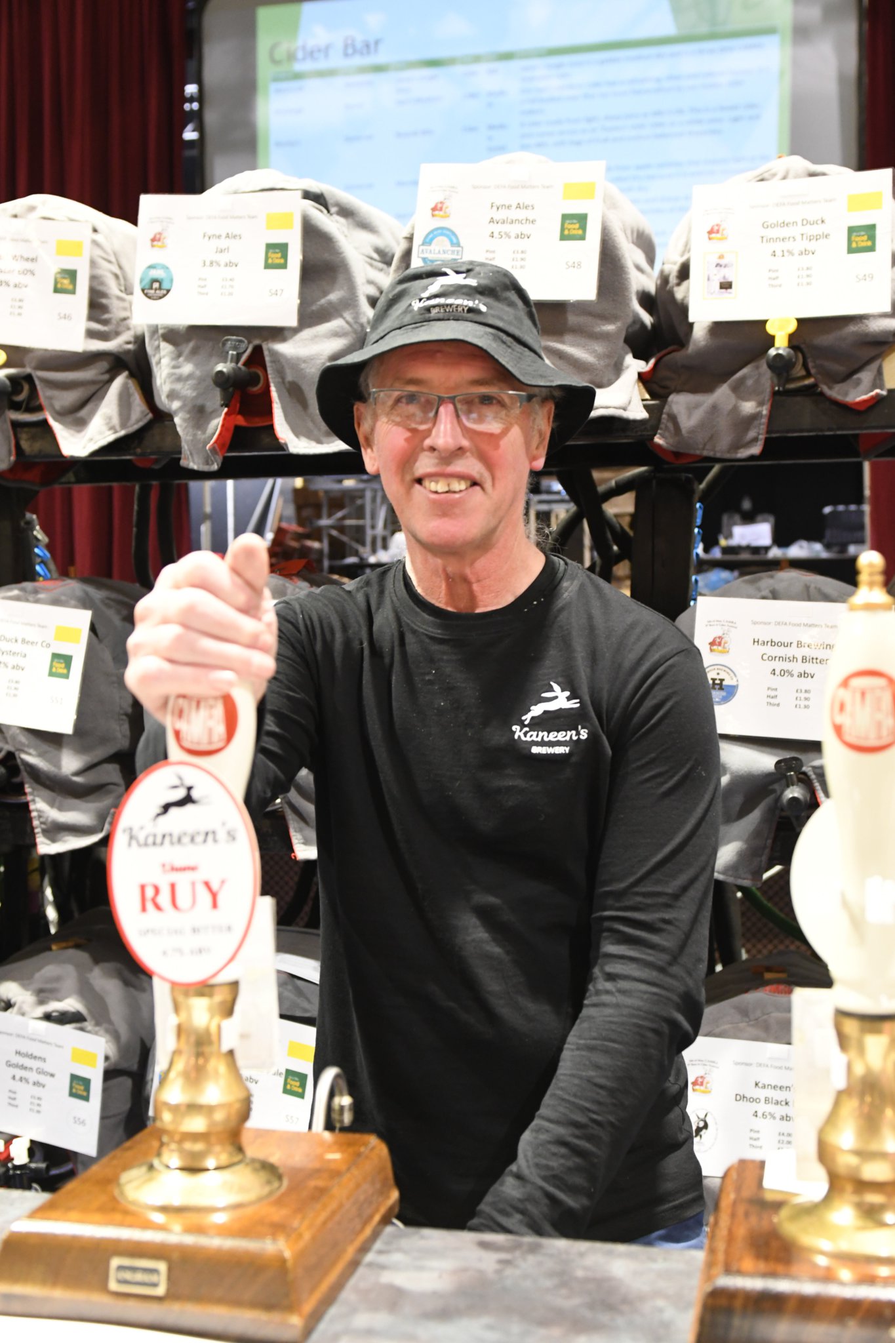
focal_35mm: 42
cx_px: 448
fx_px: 1566
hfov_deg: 31.9
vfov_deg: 46.4
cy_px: 672
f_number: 3.5
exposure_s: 1/15
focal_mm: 28
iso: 2000
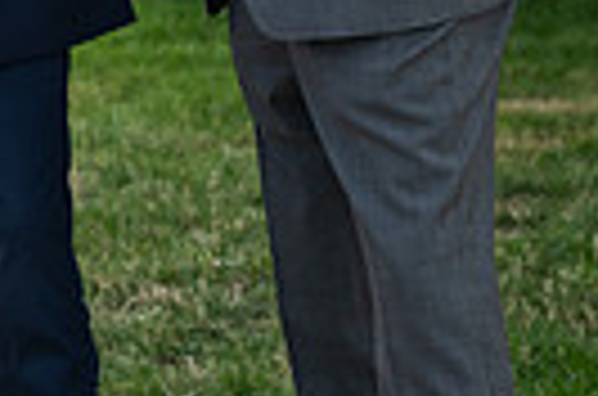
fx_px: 3480
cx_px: -175
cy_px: -88
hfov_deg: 9.6
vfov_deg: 6.5
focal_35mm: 210
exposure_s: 1/400
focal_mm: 48
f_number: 3.5
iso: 200
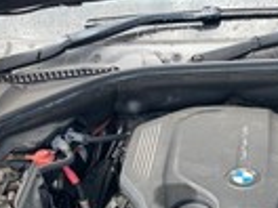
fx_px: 594
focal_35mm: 74
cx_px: 236
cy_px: 221
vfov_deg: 19.2
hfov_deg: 25.7
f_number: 1.8
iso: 25
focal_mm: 3.99
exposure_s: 1/121
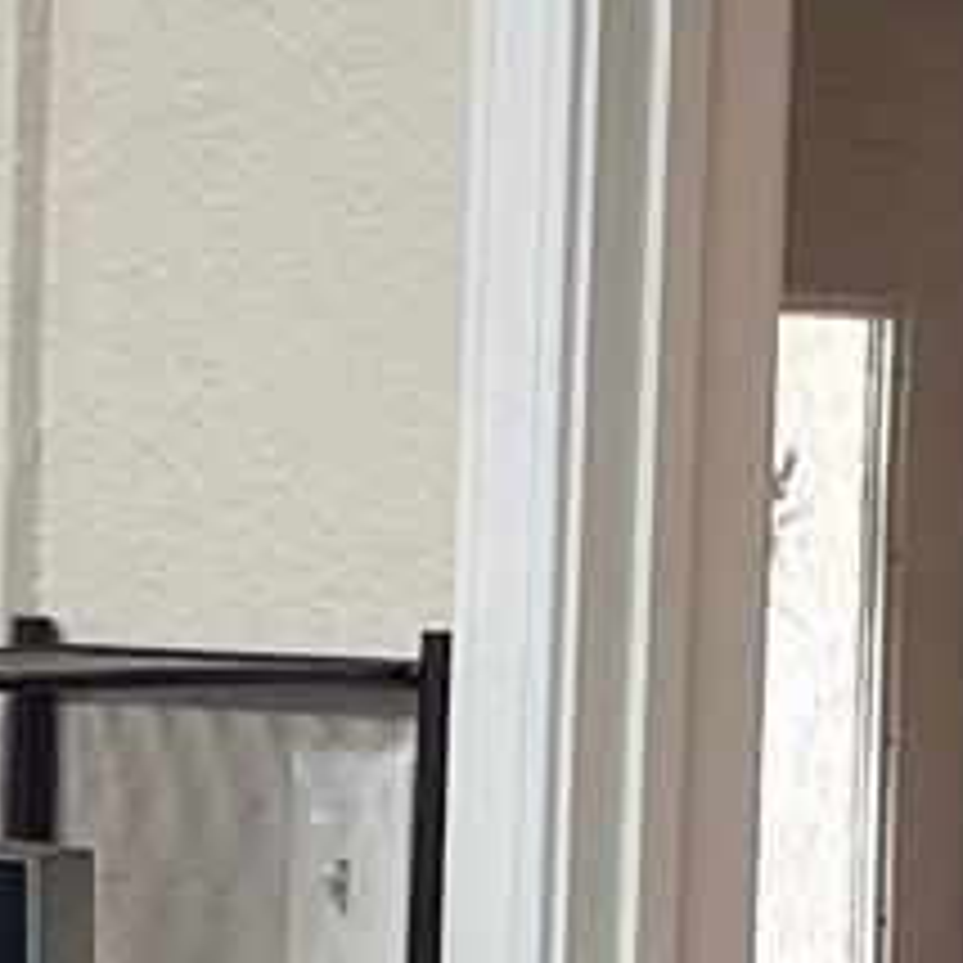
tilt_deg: -3.9
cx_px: 238
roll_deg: -1.9
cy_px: 842
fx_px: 6830
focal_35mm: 217
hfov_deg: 8.1
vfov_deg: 8.0
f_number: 1.6
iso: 64
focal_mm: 4.2
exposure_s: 1/60
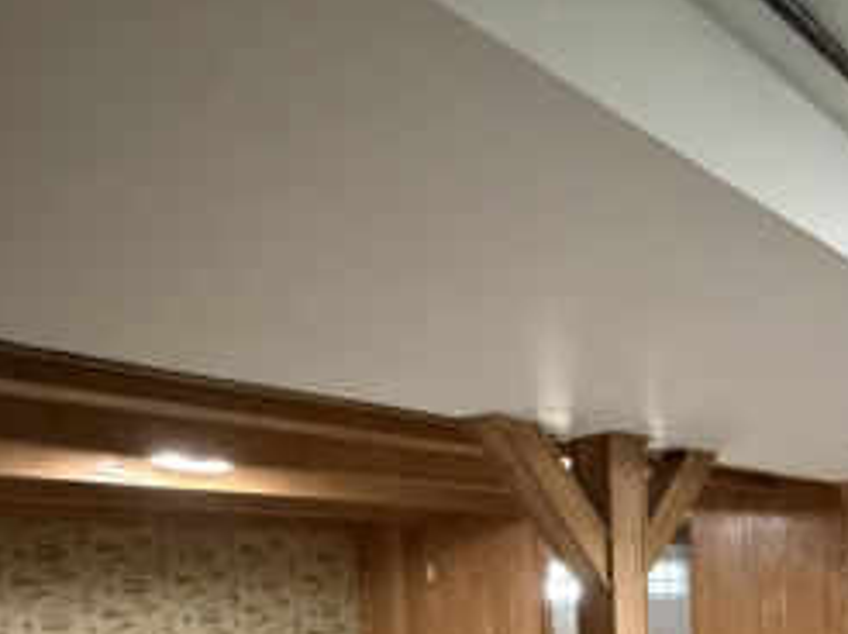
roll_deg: +2.1
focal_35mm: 38
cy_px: 717
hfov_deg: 47.6
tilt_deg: -6.5
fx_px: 930
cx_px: 612
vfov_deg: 32.5
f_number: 2.2
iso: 800
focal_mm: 2.22
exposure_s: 1/40
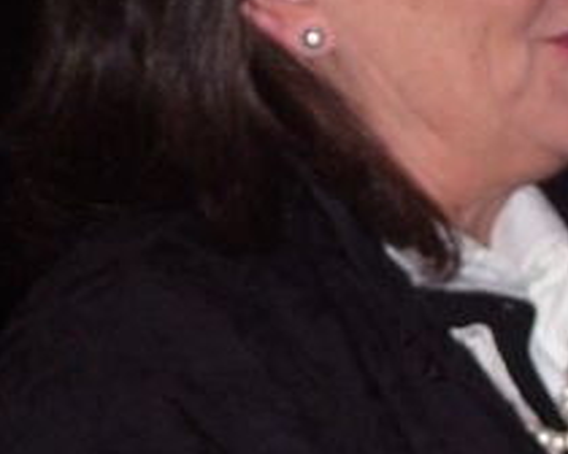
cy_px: 330
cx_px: 444
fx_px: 5413
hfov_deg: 6.0
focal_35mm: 322
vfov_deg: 4.8
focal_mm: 18
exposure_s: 1/90
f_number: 4.6
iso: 200
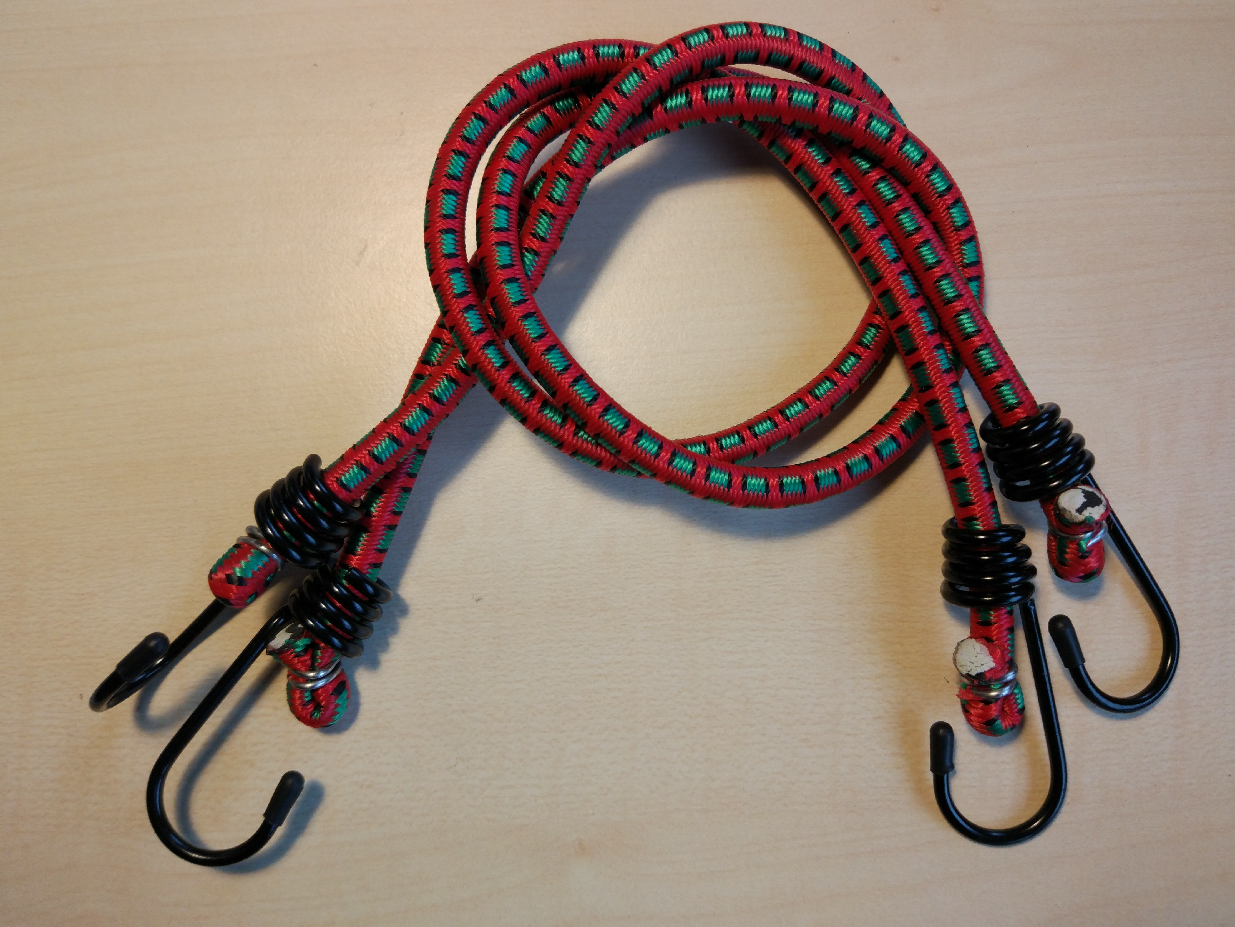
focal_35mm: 29
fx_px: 1035
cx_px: 628
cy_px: 460
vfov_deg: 48.2
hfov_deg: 61.7
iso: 190
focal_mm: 4.26
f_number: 2
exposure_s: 1/50
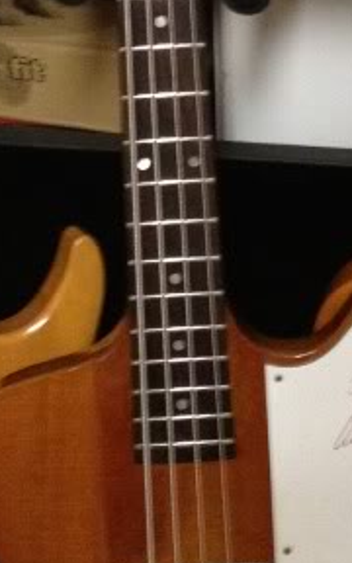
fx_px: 2026
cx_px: 174
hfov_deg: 9.9
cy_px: 43
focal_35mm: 132
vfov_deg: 15.6
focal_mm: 4.3
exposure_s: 1/20
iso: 400
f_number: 2.4
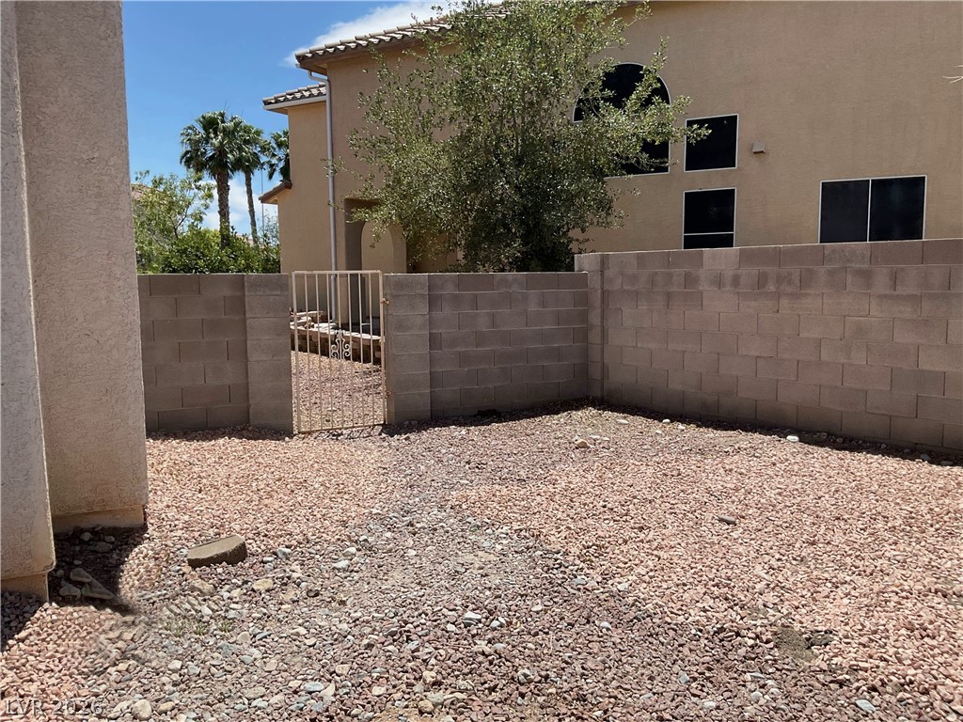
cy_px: 361
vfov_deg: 48.2
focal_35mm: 29
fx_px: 807
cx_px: 482
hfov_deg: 61.7
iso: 16
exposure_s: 1/2058
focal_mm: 3
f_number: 1.8
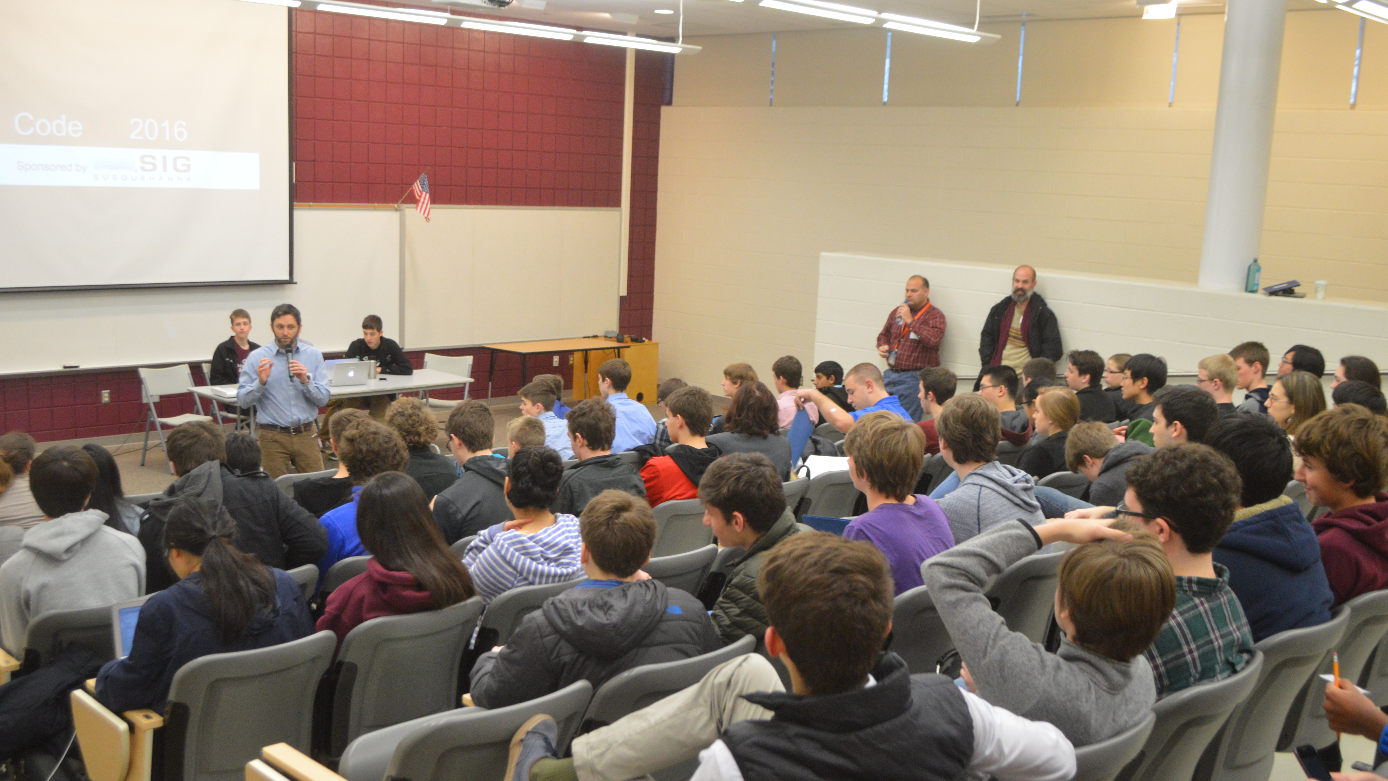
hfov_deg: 52.8
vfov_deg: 31.1
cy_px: 452
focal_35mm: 38
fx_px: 1399
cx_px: 691
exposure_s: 1/60
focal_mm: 24
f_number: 4
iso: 1400
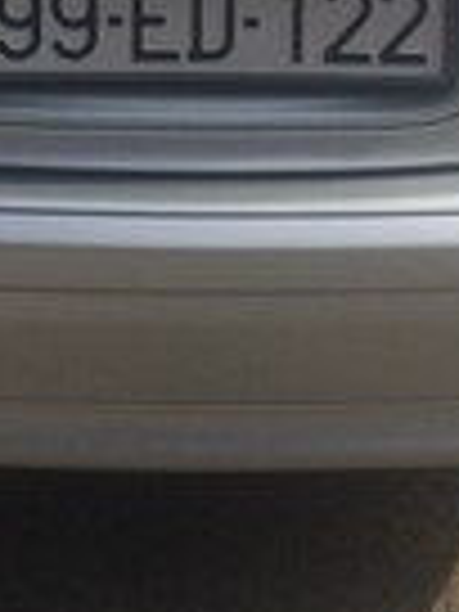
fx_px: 1874
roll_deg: -1.2
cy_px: -148
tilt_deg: -17.3
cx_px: 140
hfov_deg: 13.9
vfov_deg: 17.6
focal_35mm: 106
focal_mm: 4.15
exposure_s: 1/2283
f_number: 2.2
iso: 32
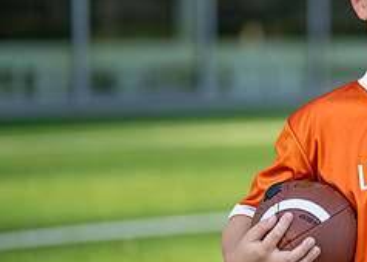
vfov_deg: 10.5
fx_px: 1428
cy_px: 144
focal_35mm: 137
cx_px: 425
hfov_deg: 14.2
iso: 100
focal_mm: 50
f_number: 1.2
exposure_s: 1/2500
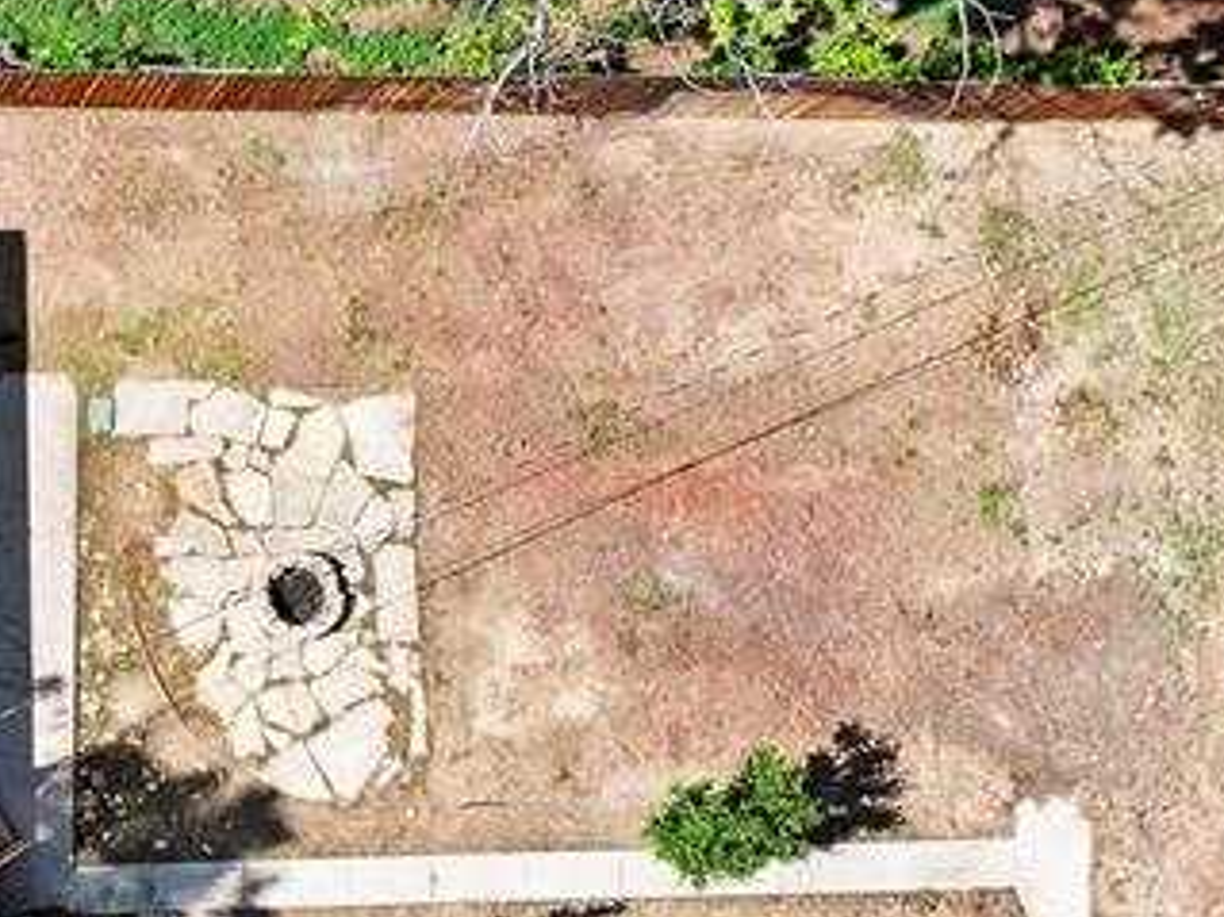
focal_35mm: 77
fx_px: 2722
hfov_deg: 22.6
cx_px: -372
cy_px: 856
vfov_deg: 18.7
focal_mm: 12.29
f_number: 2.8
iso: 100
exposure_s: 1/640
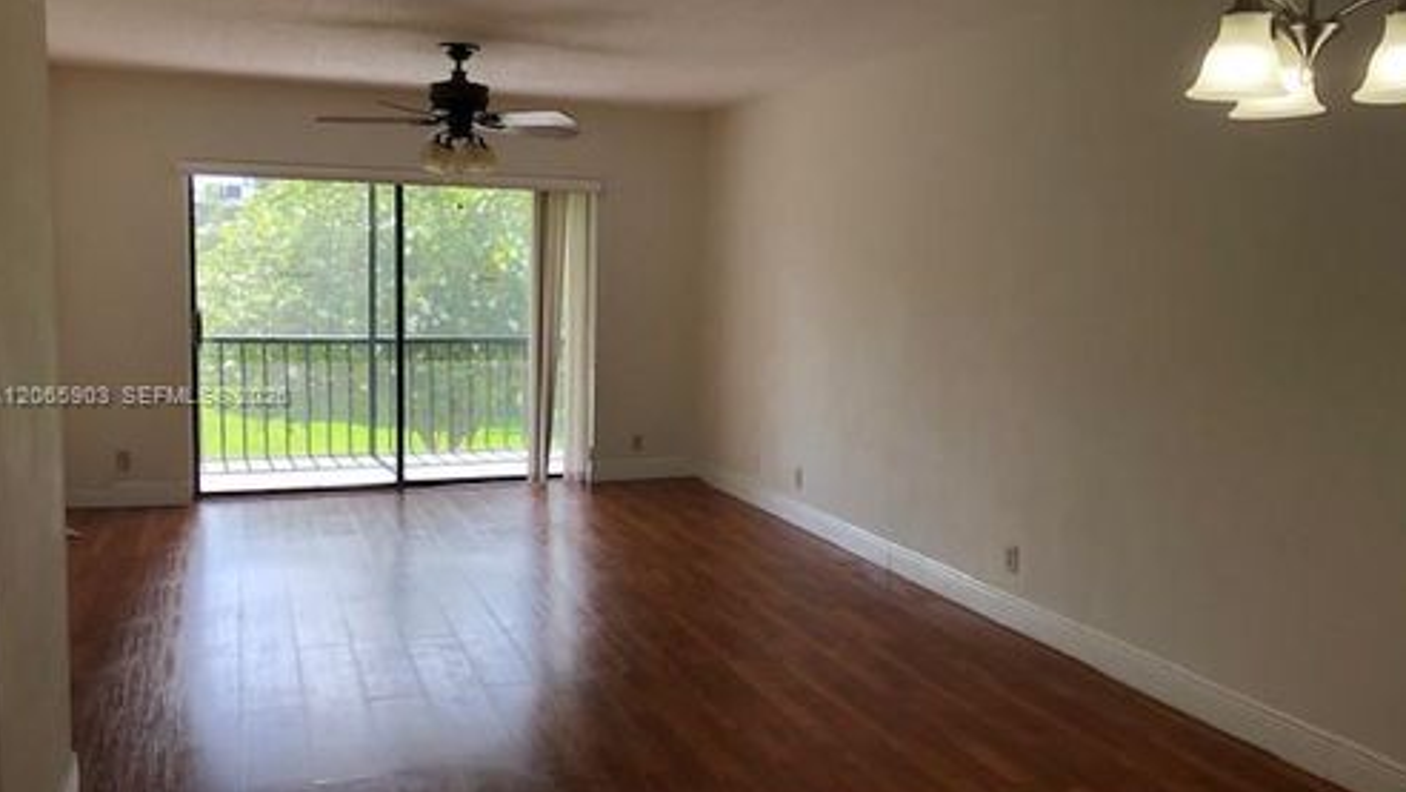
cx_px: 697
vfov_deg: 37.8
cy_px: 396
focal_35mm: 31
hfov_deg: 62.6
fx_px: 1156
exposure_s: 1/120
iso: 40
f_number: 1.8
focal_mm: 3.99
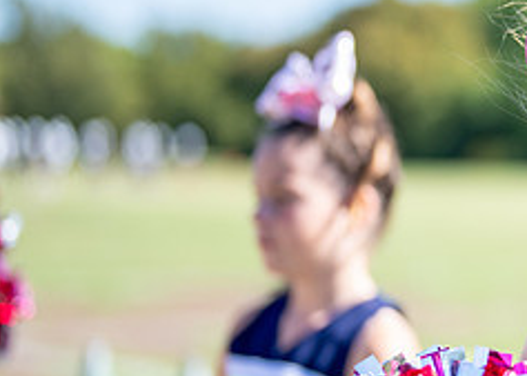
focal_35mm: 145
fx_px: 2169
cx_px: 667
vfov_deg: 9.9
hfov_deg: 13.4
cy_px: 196
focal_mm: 50
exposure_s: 1/10000
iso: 250
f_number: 1.2
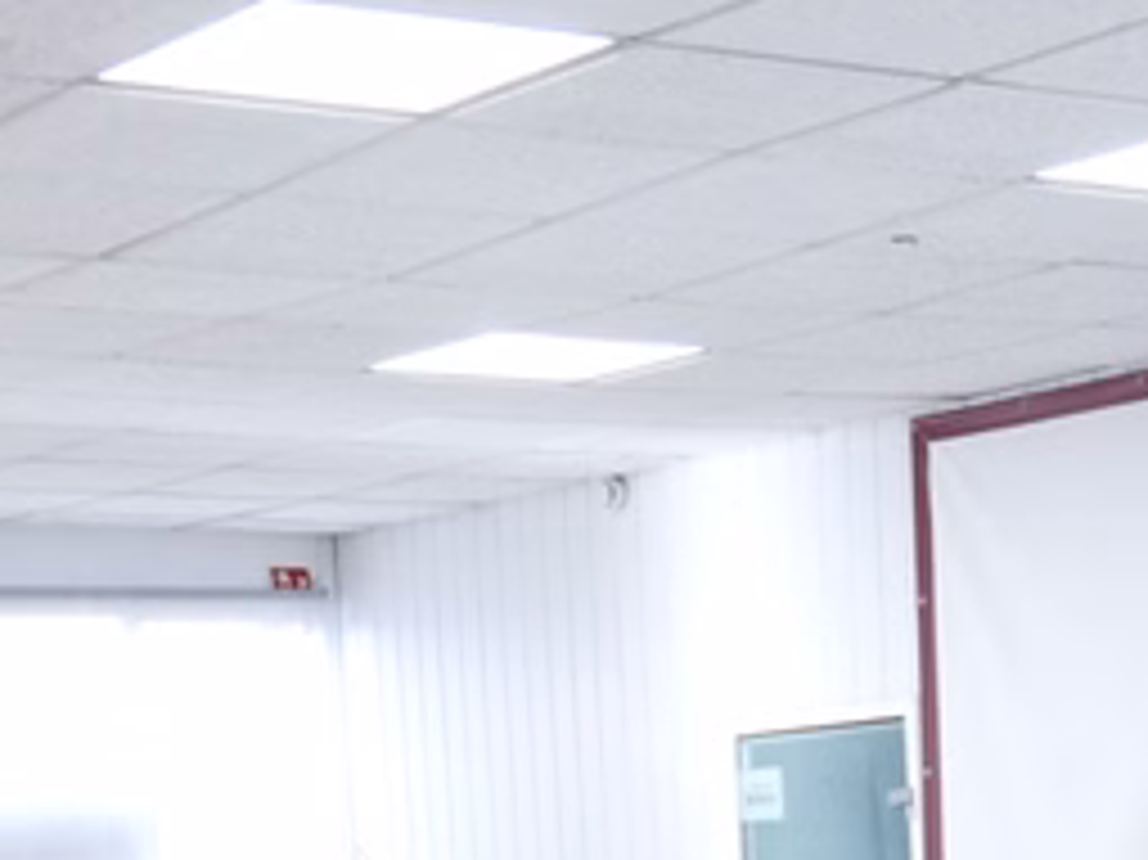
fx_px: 3746
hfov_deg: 17.2
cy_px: 1301
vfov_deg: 12.4
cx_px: 963
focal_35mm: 113
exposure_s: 1/60
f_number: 3.9
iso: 320
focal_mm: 18
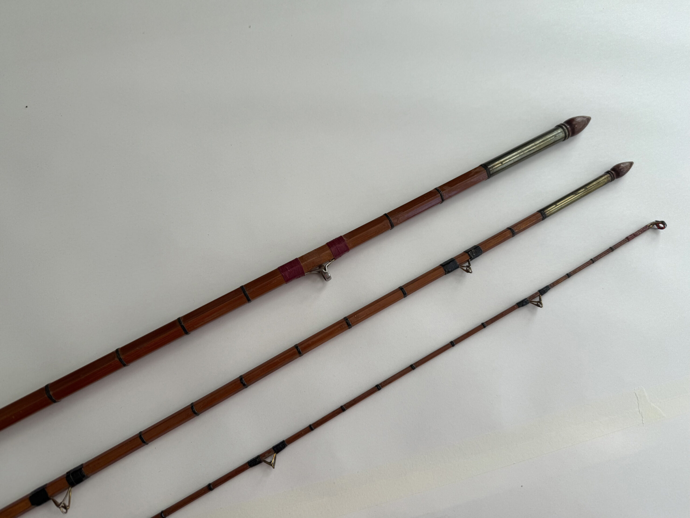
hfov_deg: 71.6
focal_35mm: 24
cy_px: 259
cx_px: 345
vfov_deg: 56.8
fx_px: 478
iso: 80
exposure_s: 1/660
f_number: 1.78
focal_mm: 6.76
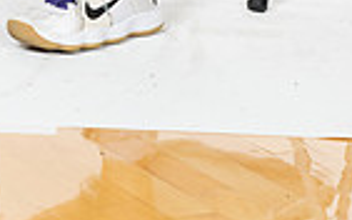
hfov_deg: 10.7
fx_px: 1870
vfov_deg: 6.4
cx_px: 95
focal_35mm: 195
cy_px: -278
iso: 800
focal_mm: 60
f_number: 7.1
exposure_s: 1/320
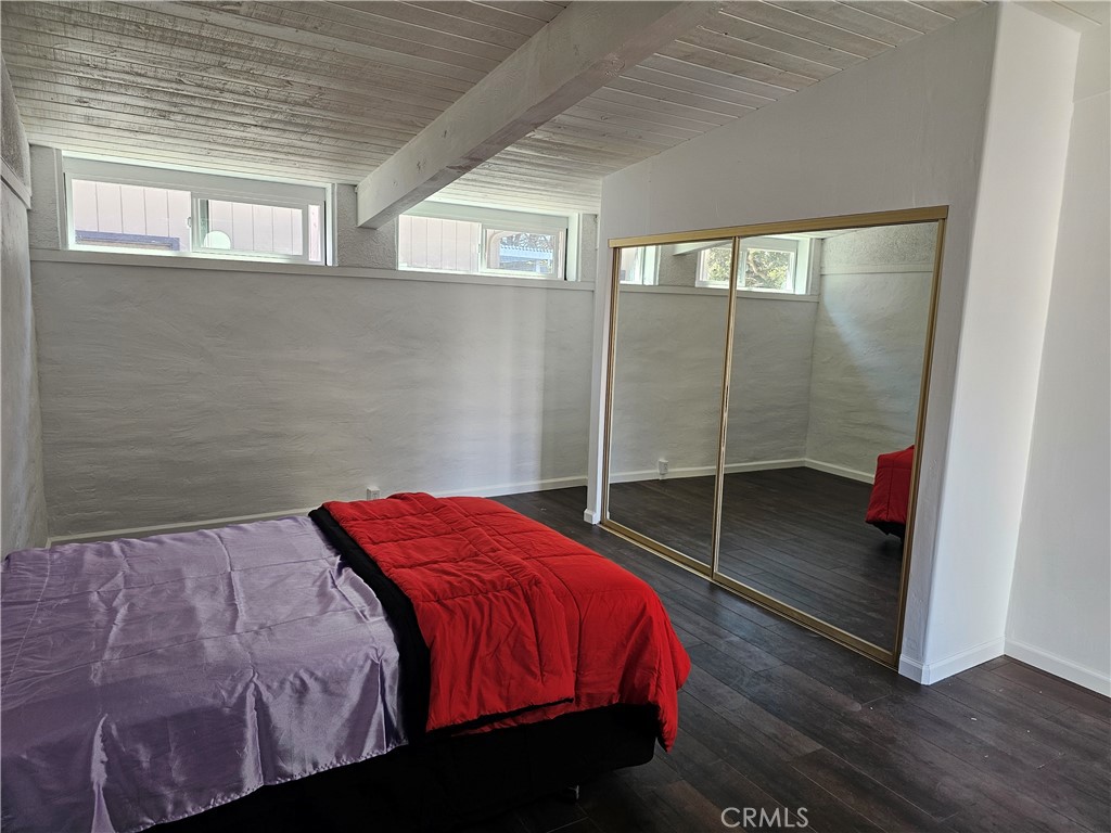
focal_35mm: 23
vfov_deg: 58.9
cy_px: 416
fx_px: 738
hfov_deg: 73.9
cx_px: 556
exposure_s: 1/120
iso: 100
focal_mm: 6.3
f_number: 1.7
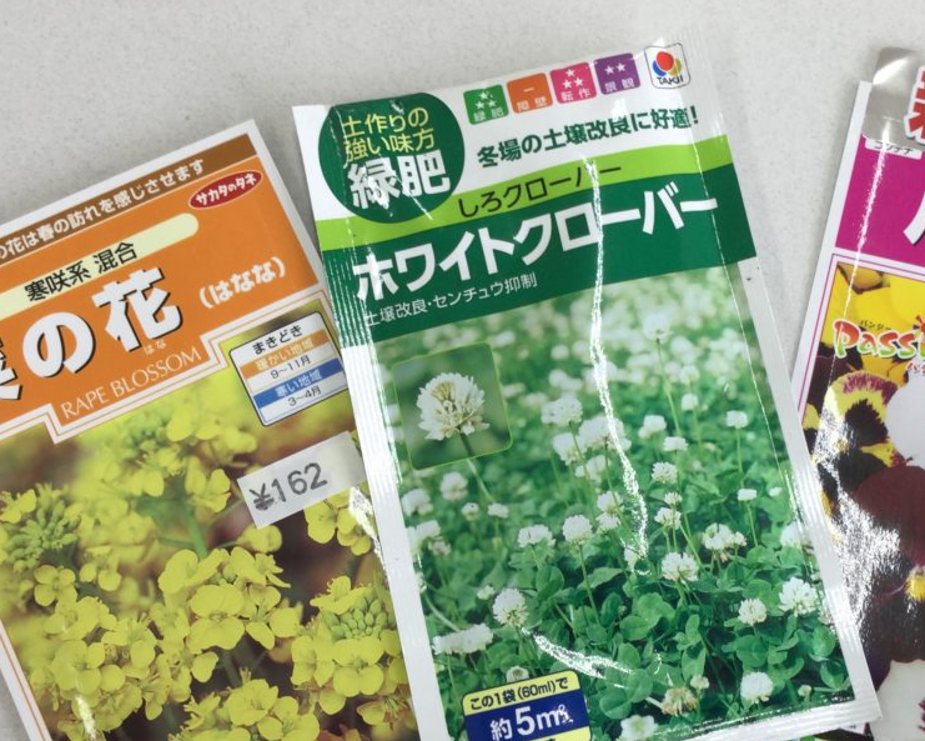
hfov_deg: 37.8
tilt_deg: -80.1
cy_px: 431
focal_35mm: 49
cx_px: 573
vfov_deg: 30.8
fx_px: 1342
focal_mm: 3.3
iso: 32
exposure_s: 1/60
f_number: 2.4
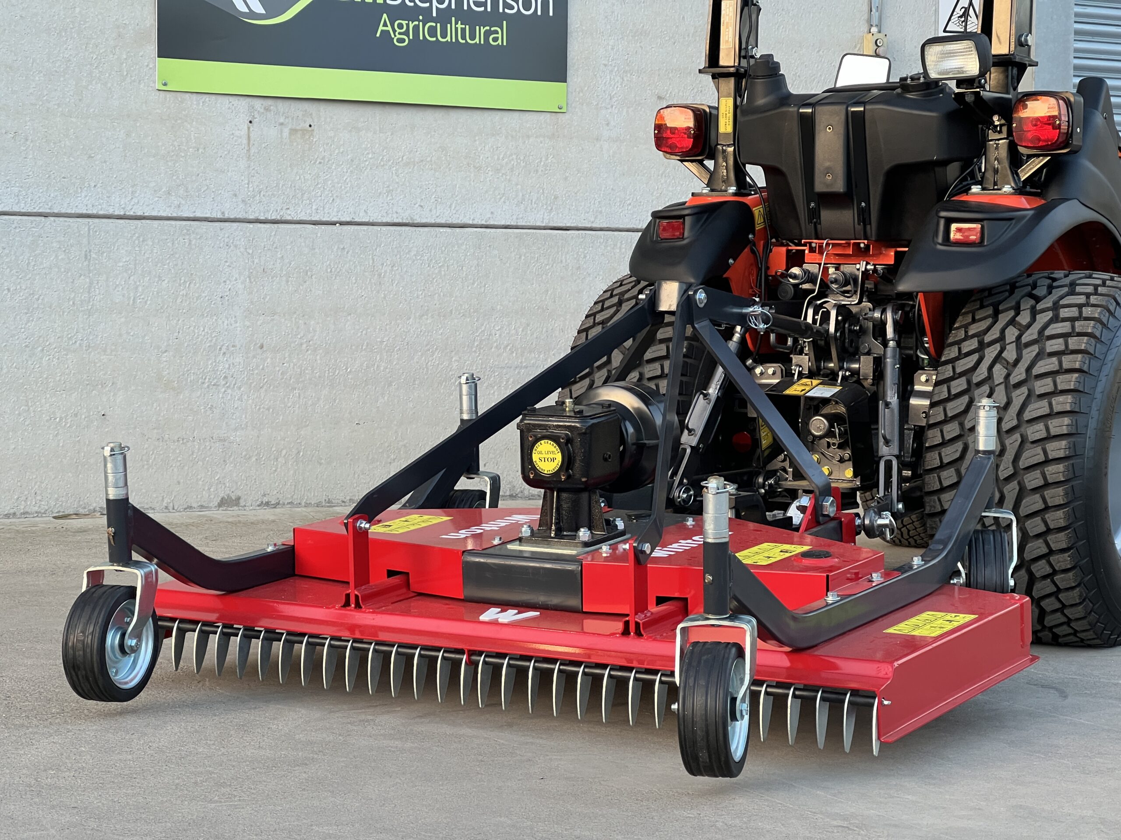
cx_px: 560
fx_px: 2494
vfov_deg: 19.1
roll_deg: +0.8
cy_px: 420
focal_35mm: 77
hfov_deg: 25.3
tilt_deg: -2.5
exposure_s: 1/100
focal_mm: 9
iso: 125
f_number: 2.8
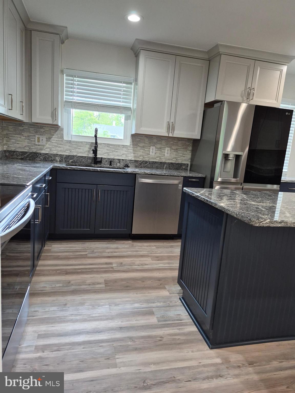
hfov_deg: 58.9
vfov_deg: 73.9
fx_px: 261
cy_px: 196
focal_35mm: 23
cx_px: 148
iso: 200
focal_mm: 5.4
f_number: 1.8
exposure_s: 1/120
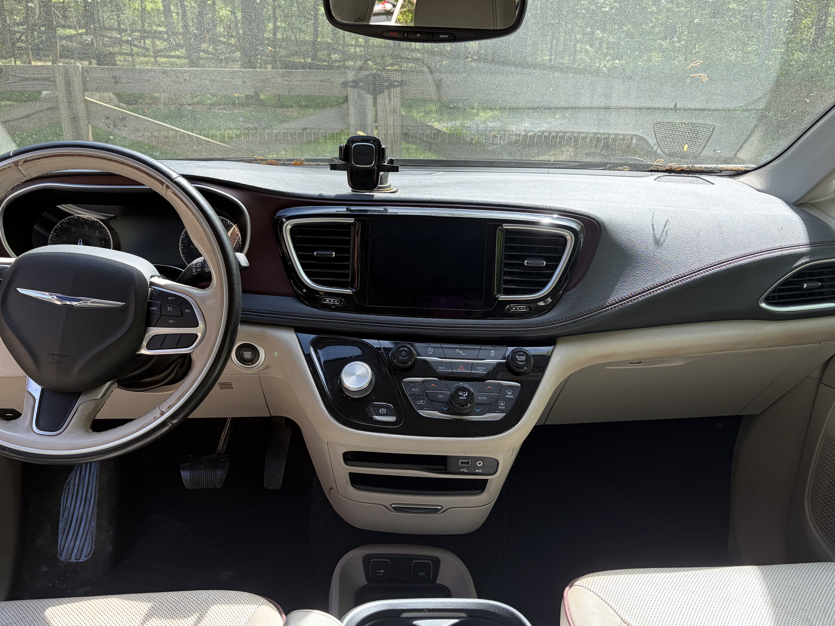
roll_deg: +0.5
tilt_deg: -17.4
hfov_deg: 61.7
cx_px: 412
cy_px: 286
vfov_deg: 48.2
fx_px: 700
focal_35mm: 29
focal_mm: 5.96
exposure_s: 1/355
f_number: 1.6
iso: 50
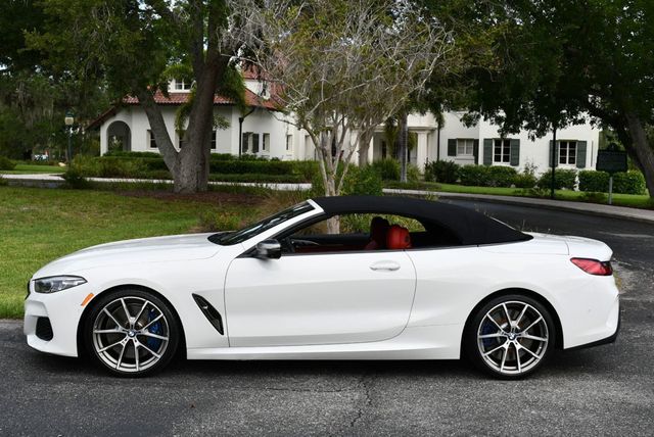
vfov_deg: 30.6
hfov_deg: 44.5
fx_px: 800
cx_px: 327
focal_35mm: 44
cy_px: 218
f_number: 8
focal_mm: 22
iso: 200
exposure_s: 1/250
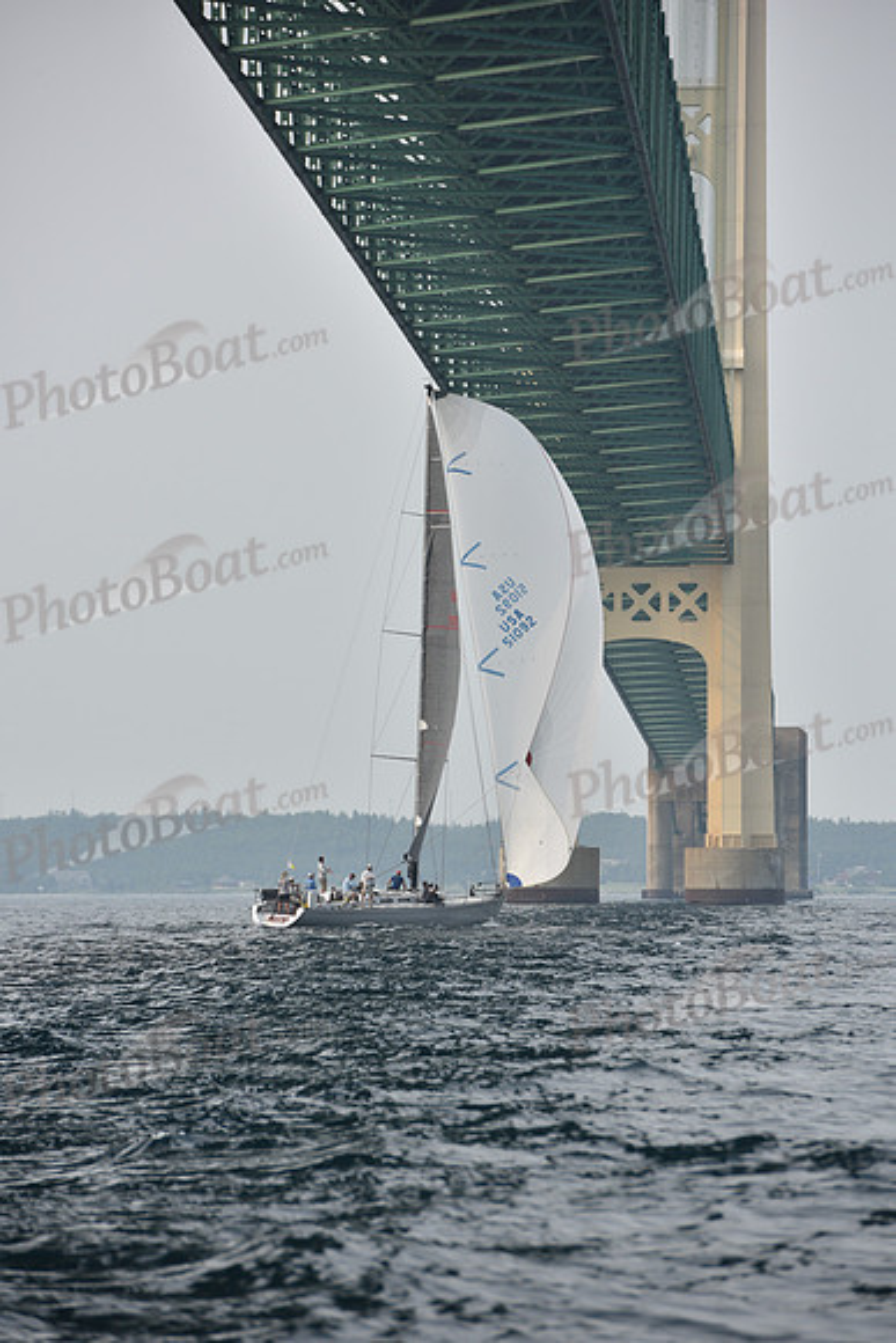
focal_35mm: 200
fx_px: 7462
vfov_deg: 10.3
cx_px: 448
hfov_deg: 6.9
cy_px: 672
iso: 250
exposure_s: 1/1250
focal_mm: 200
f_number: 6.3
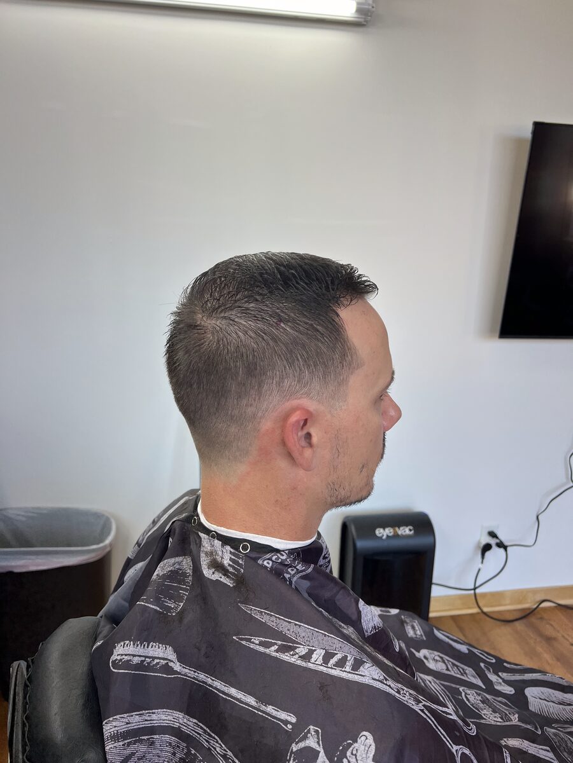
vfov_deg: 67.3
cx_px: 286
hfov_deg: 53.1
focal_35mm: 26
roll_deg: -1.8
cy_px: 382
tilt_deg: -14.9
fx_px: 574
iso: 32
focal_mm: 5.7
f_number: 1.5
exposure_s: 1/120
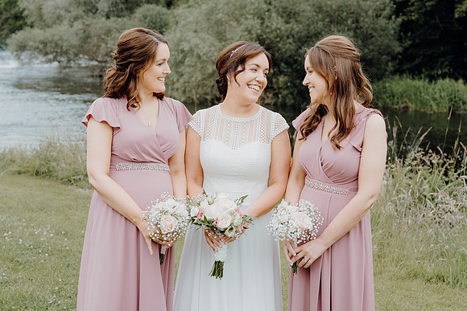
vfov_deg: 23.4
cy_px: 156
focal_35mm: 58
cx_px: 234
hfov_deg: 34.5
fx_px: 753
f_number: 5
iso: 125
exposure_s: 1/200
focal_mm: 58
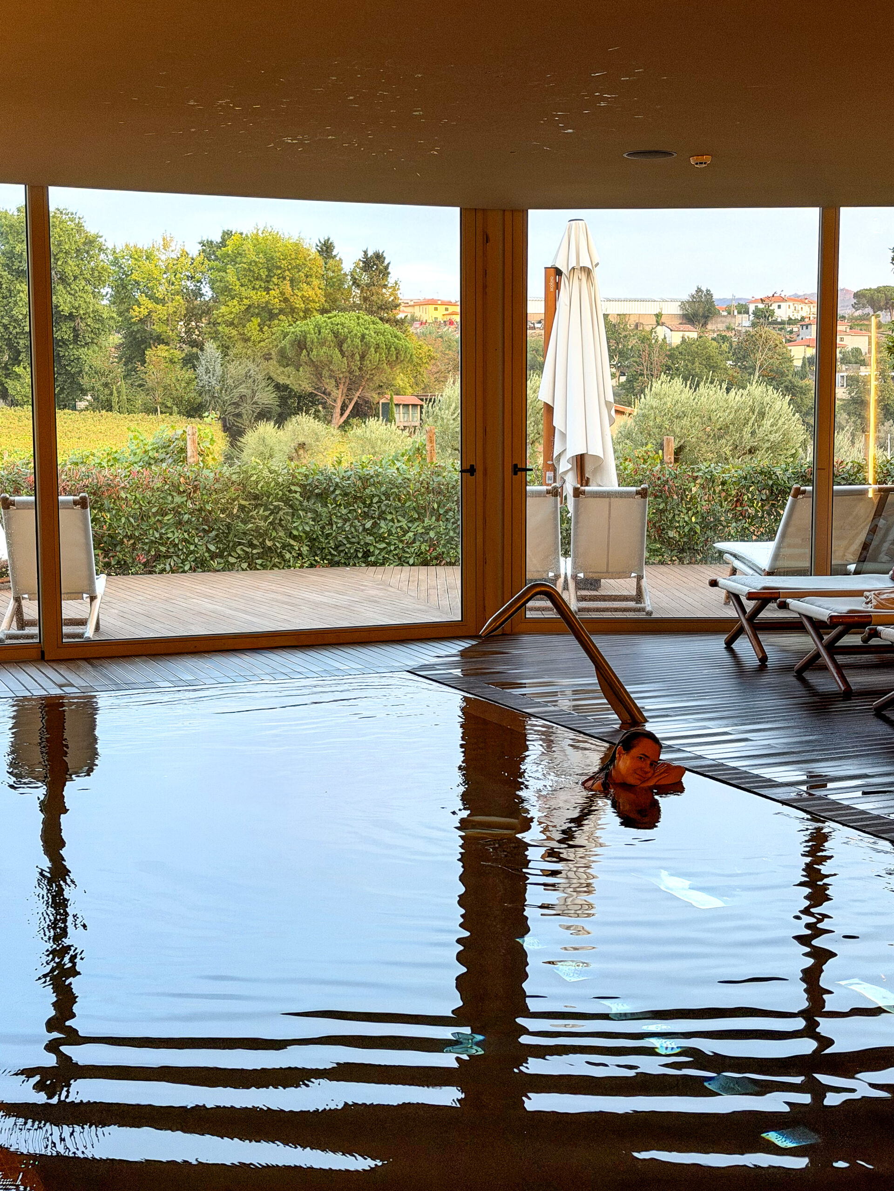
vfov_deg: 39.7
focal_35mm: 48
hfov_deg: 30.3
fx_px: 1653
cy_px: 596
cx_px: 447
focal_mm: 6.76
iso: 250
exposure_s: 1/60
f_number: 1.8
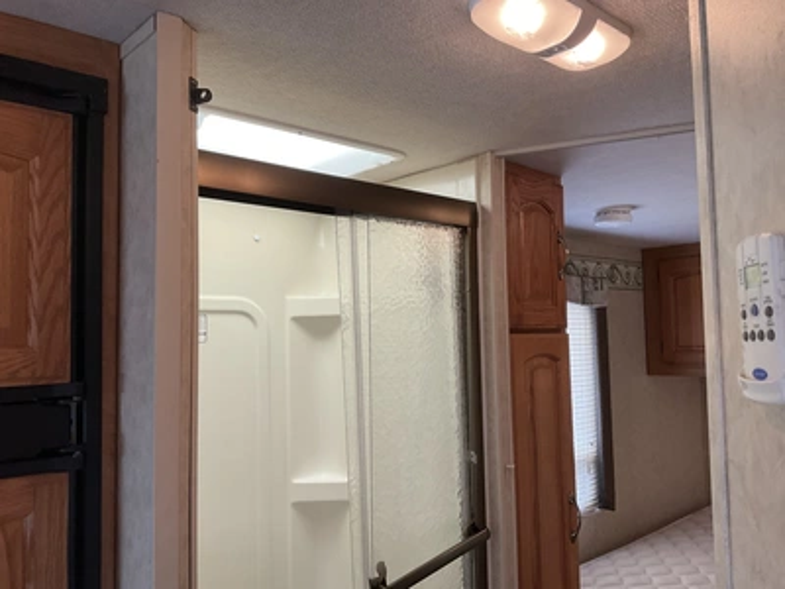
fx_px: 658
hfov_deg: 61.7
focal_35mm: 29
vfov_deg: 48.2
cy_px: 294
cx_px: 392
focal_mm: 3
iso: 64
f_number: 1.8
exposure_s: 1/96
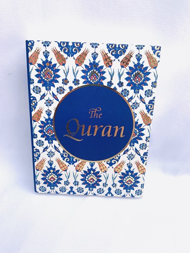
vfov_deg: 67.3
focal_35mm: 26
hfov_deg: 53.1
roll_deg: -2.4
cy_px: 126
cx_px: 95
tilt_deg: -30.6
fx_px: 190
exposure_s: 1/122
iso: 50
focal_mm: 4.25
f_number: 1.8
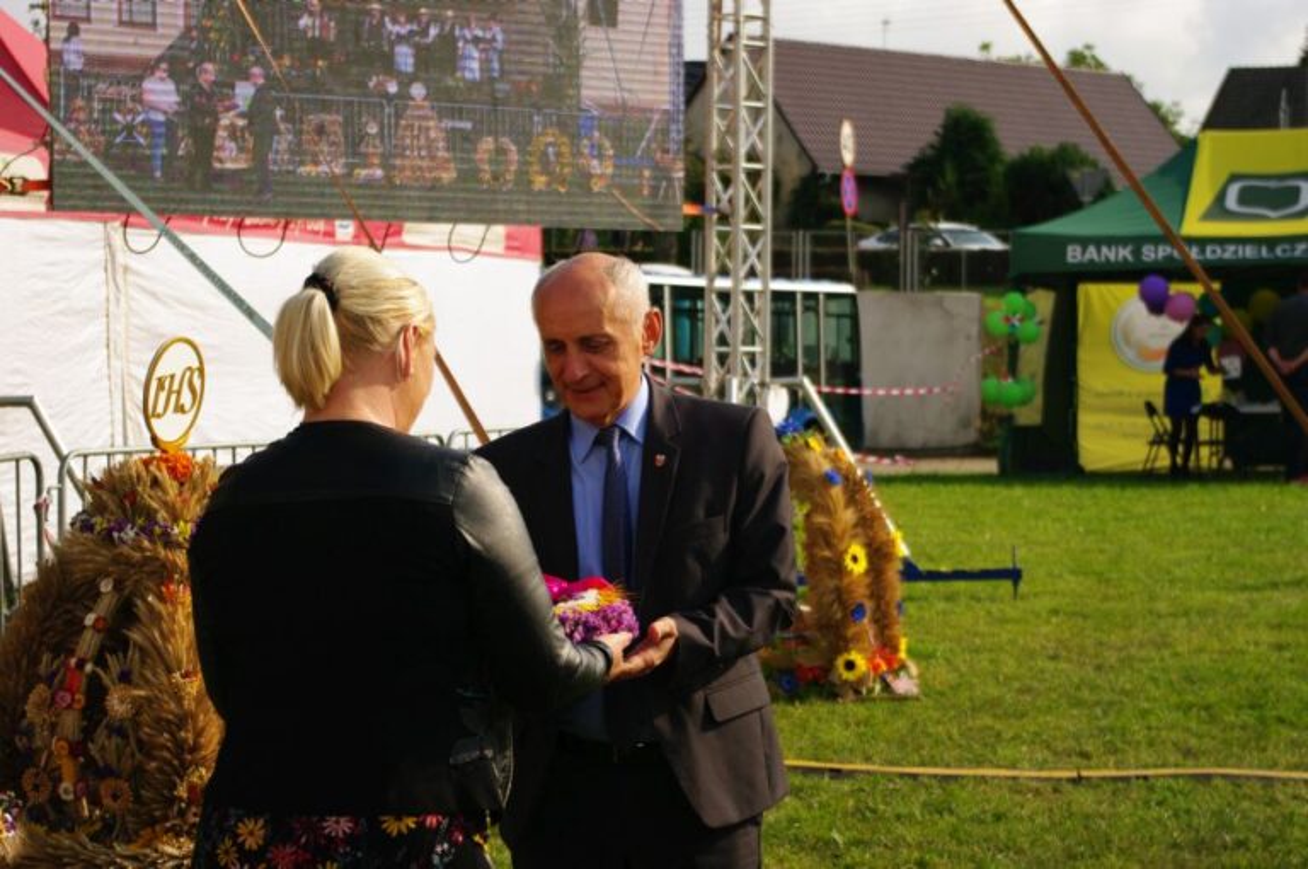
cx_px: 654
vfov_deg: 16.5
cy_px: 434
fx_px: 2994
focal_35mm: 82
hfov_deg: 24.6
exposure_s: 1/750
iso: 280
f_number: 5.6
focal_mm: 55
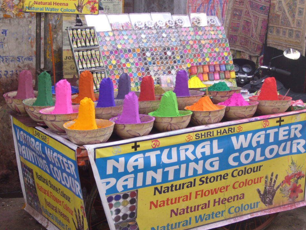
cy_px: 113
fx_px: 583
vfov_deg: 22.2
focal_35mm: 66
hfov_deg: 29.4
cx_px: 160
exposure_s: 1/125
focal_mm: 9.9
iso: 80
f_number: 3.6
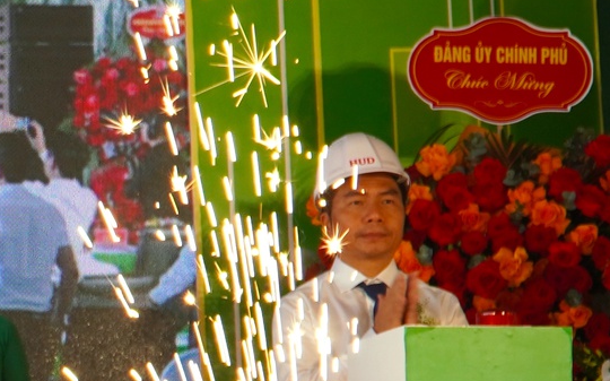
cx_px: -752
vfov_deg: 6.4
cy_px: 430
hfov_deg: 9.4
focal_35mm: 203
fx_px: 3373
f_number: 5
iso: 100
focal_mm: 28
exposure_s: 1/80
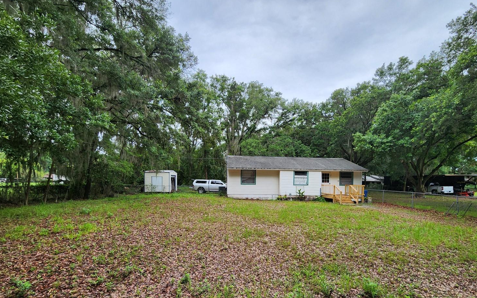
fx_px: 195
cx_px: 251
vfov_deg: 73.5
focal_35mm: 15
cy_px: 186
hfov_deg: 101.4
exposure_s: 1/500
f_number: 2.2
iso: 50
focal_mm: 2.2
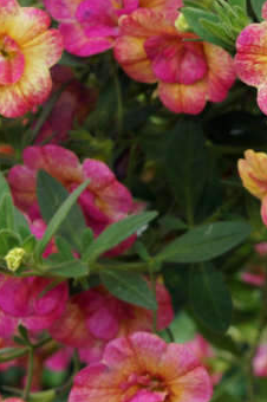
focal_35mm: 159
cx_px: 336
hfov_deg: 8.5
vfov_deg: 12.9
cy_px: 140
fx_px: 1772
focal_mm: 30
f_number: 9
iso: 100
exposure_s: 1/60
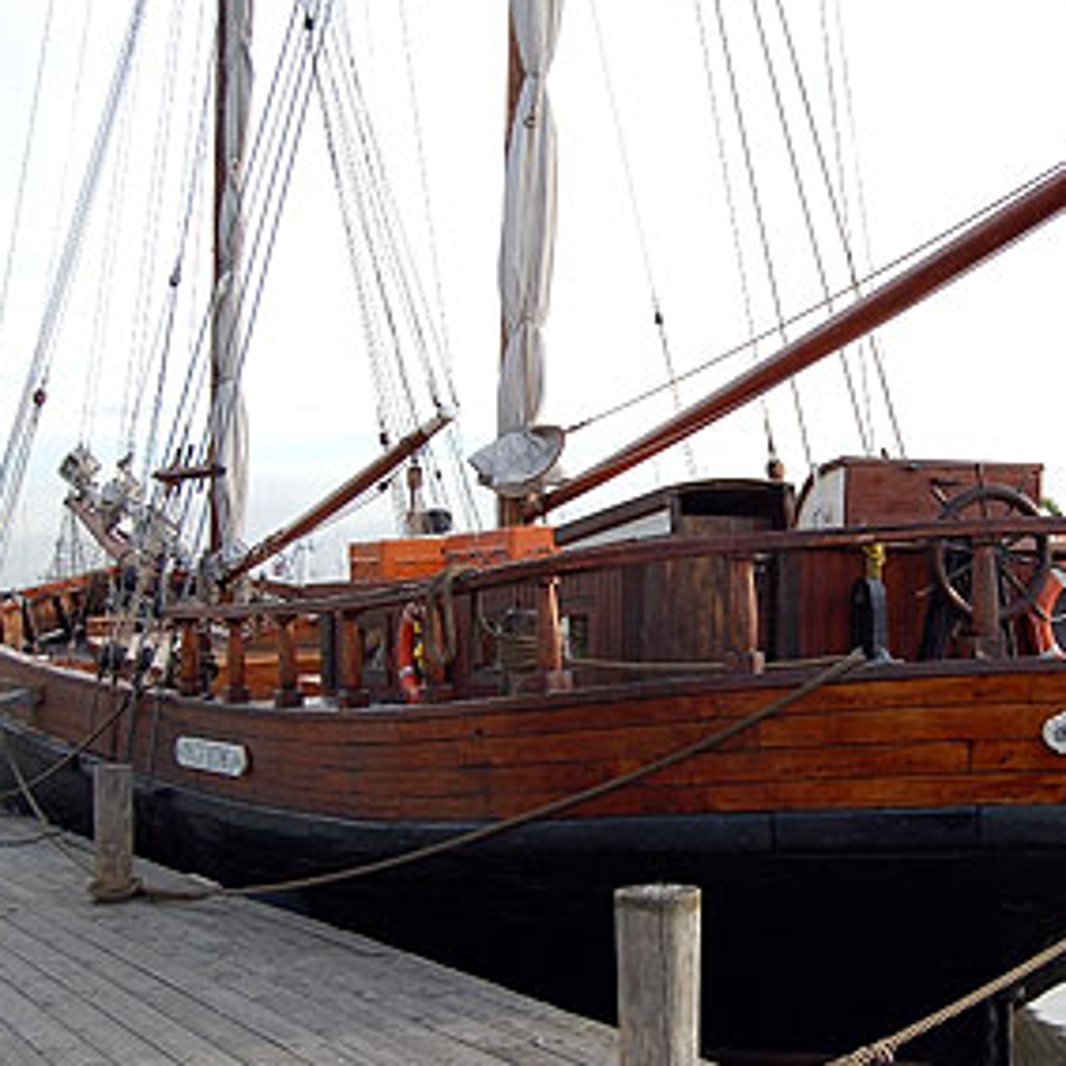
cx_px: 704
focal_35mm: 63
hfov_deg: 27.3
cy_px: 542
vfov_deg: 27.4
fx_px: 2184
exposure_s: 1/400
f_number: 4.5
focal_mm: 31
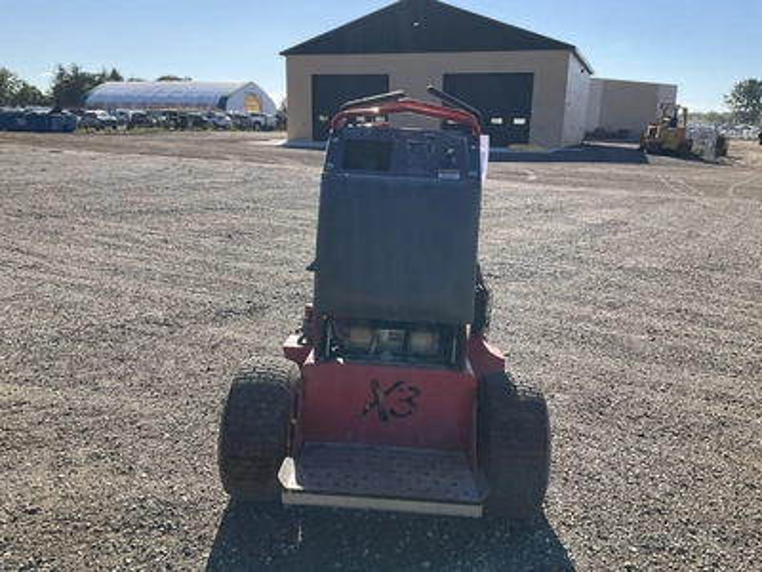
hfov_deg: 61.7
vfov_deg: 48.2
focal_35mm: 29
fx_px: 638
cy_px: 286
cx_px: 381
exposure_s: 1/792
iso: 25
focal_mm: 3
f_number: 1.8
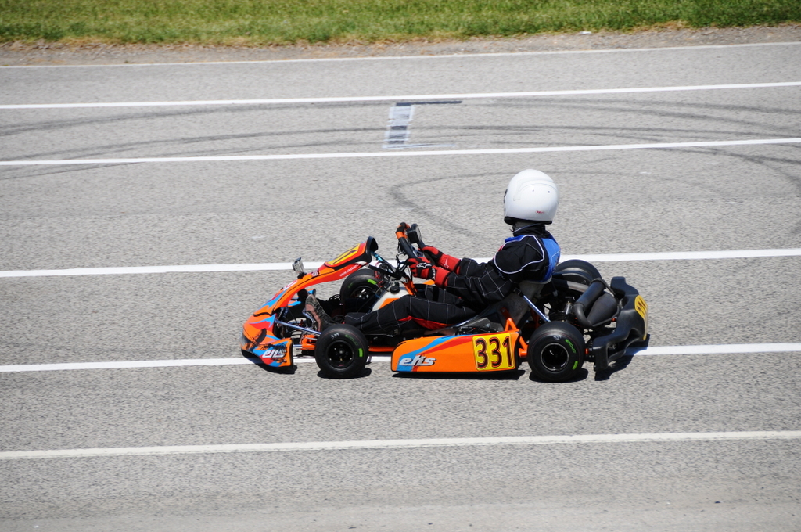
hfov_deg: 8.1
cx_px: 400
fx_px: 5666
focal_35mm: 255
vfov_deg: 5.4
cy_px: 266
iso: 400
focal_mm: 170
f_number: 5.6
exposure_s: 1/2500
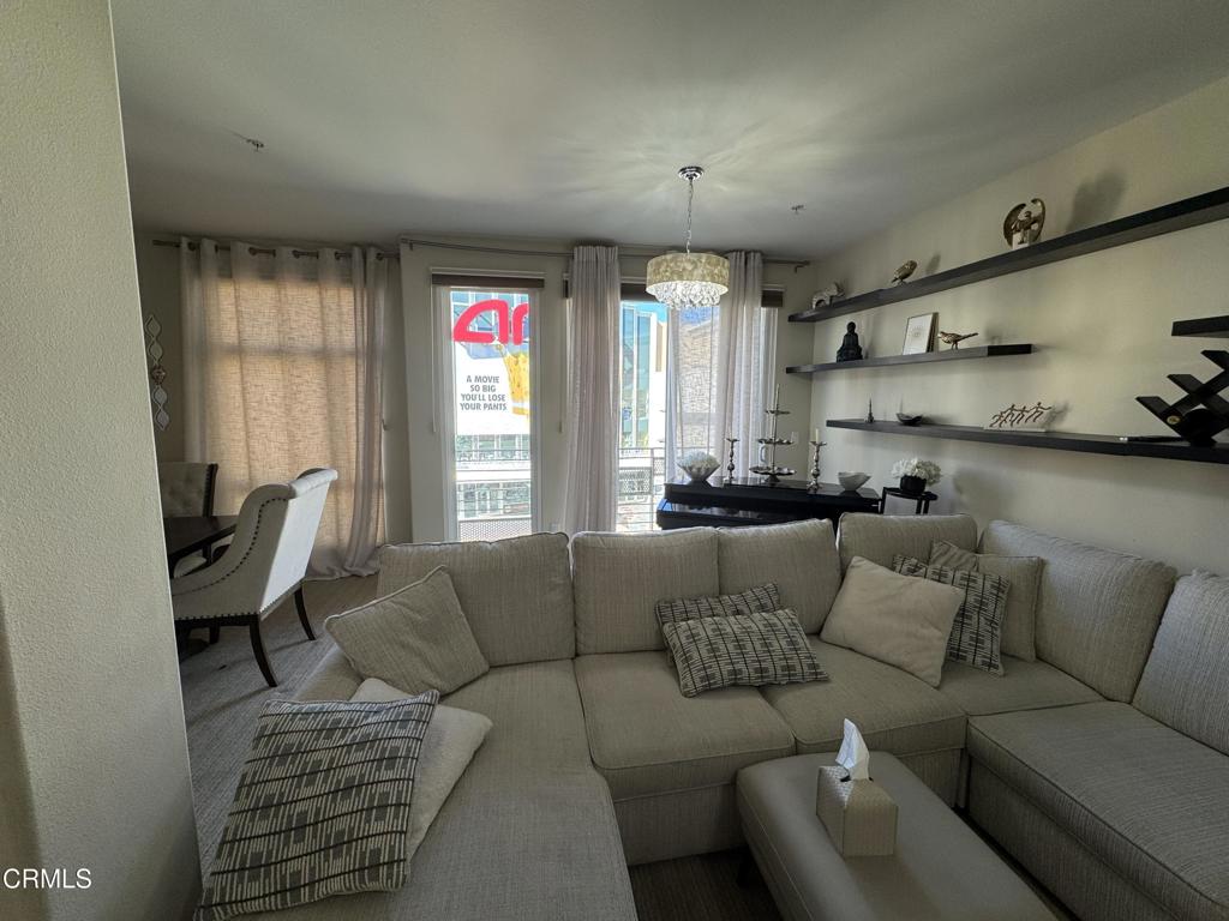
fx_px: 497
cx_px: 614
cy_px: 460
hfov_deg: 102.1
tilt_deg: -7.7
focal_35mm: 14
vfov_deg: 85.7
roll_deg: -0.6
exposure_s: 1/101
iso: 40
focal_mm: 2.22
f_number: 2.2
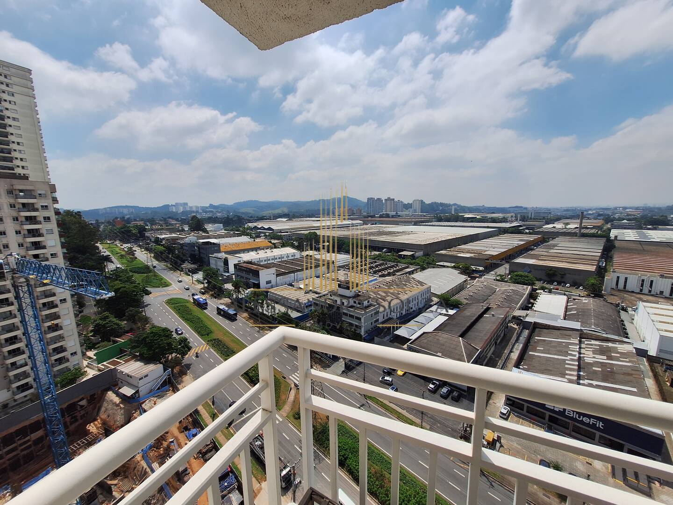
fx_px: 253
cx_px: 336
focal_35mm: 13
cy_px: 252
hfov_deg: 106.2
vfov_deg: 89.9
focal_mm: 1.74
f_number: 2.2
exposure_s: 1/3077
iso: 40
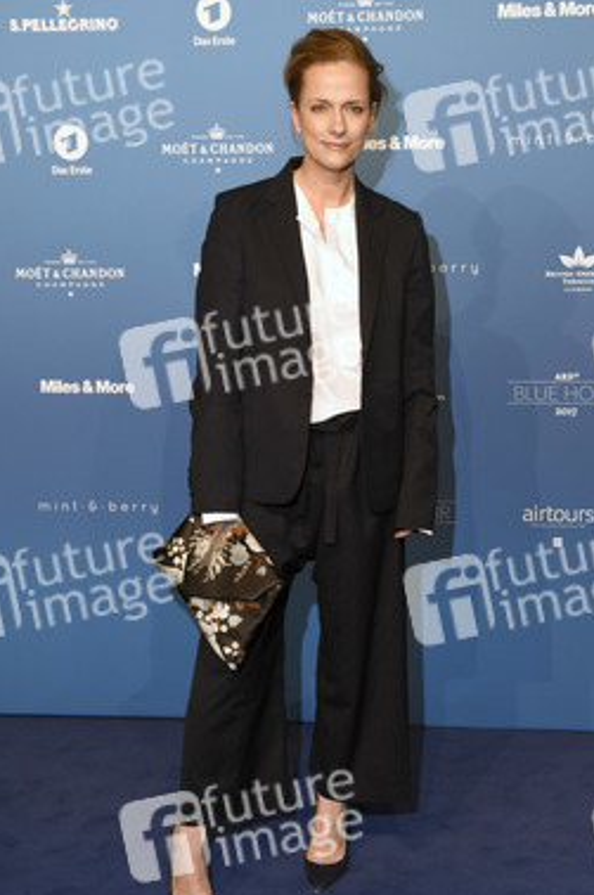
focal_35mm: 56
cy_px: 471
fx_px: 1378
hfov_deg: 24.3
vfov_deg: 36.0
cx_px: 310
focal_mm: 35
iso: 400
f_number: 4
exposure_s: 1/320
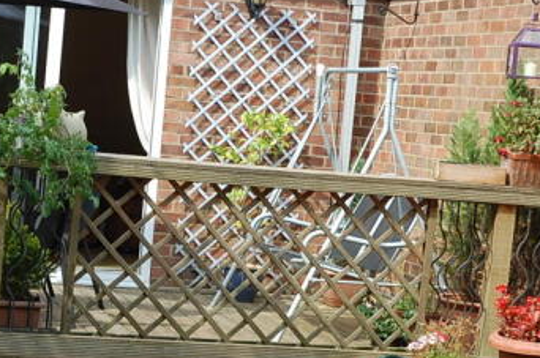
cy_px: 233
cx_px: 215
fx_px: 1723
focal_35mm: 115
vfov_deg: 11.9
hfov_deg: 17.8
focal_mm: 40
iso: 200
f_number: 7.1
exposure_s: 1/200
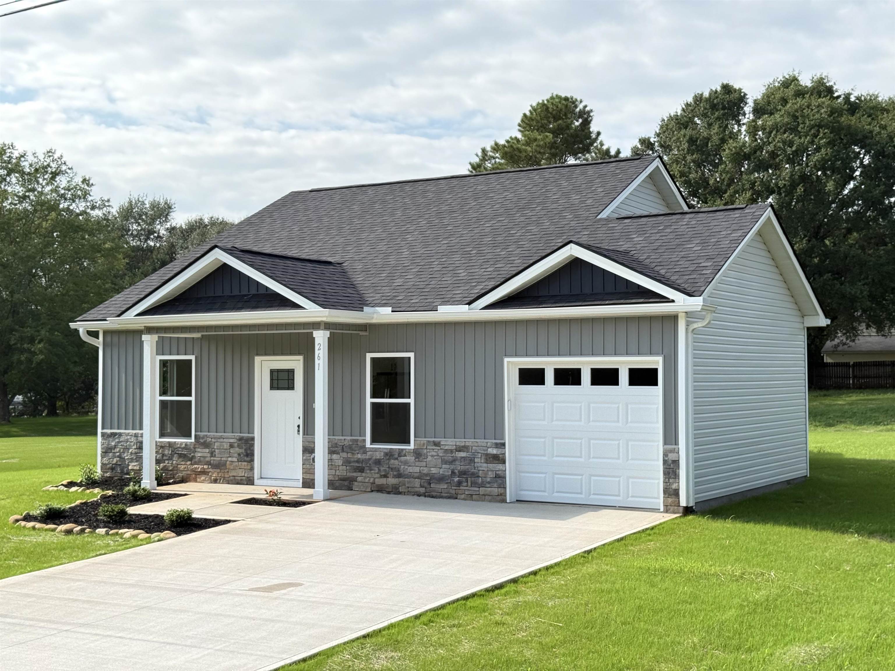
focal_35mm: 48
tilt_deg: +1.8
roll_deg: +0.0
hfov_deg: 39.7
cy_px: 336
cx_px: 448
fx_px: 1241
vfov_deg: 30.3
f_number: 1.78
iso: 100
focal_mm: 6.76
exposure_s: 1/2976
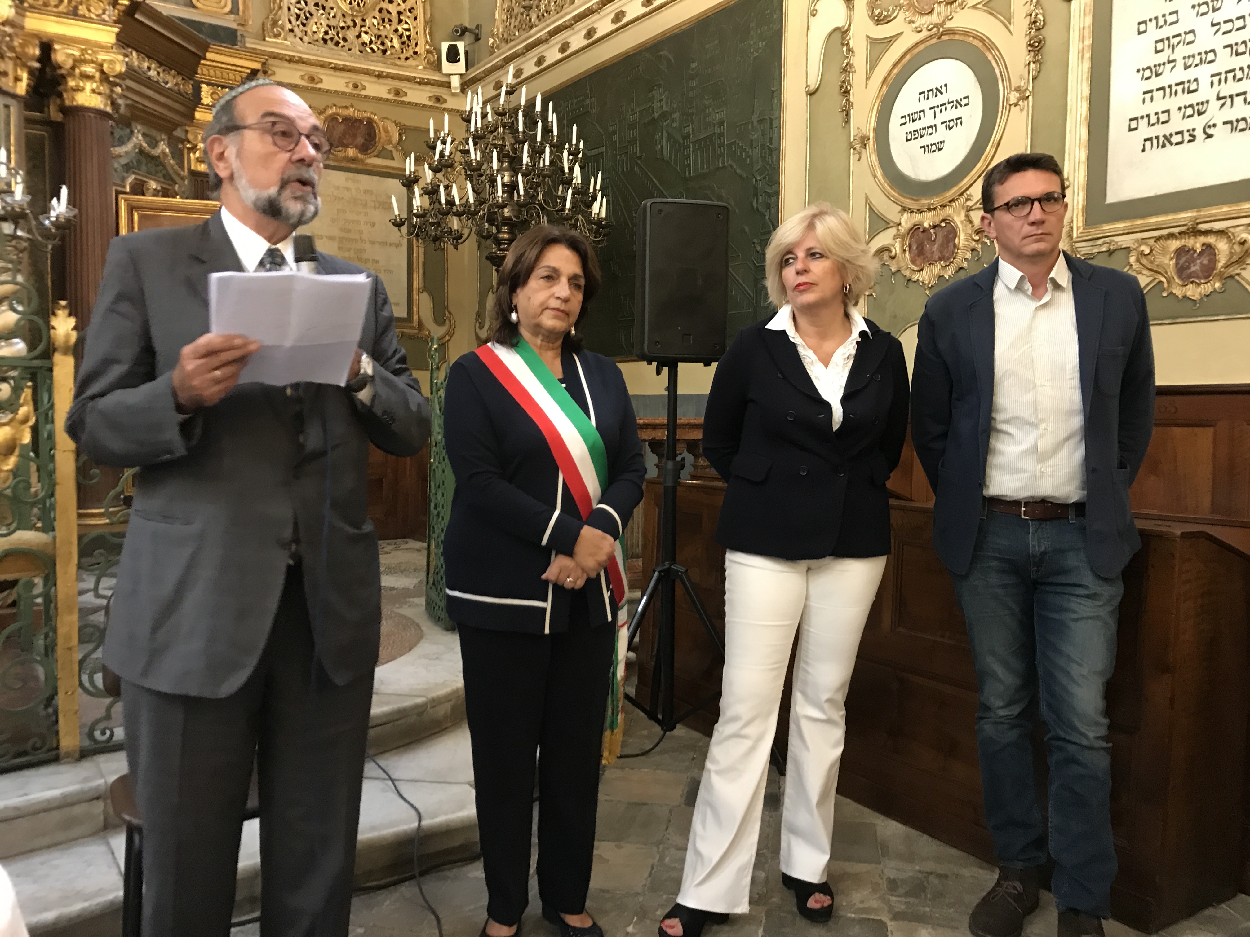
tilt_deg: -4.1
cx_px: 625
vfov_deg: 49.7
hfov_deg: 63.4
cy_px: 468
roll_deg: -0.7
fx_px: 1011
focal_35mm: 28
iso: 100
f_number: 1.8
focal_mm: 3.99
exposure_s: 1/9
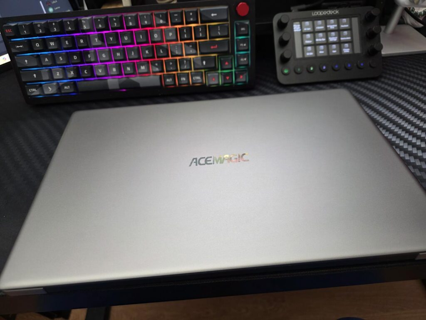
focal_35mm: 23
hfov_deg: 73.9
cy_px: 160
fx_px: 283
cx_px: 213
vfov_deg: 58.9
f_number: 1.7
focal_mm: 6.3
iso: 250
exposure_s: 1/62
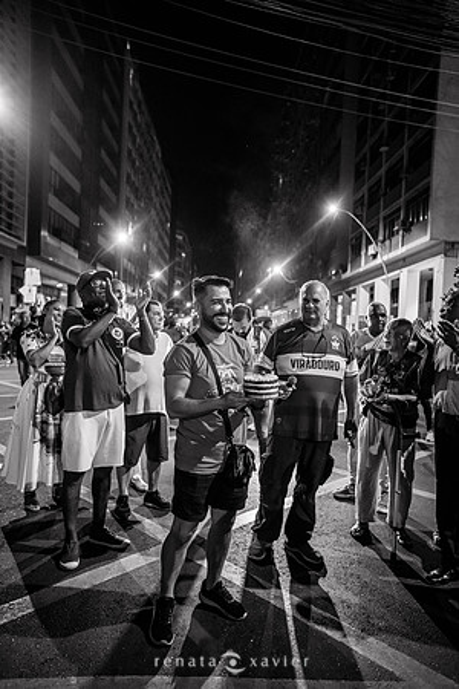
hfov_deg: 53.1
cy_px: 344
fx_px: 459
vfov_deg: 73.7
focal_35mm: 24
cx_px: 230
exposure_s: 1/200
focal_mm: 24
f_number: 2.2
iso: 2500
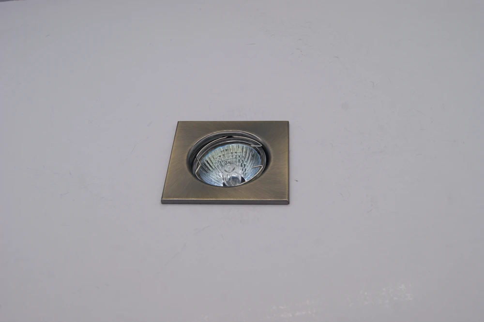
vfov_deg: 29.8
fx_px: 605
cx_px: 242
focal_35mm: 45
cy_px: 161
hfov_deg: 43.6
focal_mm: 30
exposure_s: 1/80
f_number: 11
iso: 100
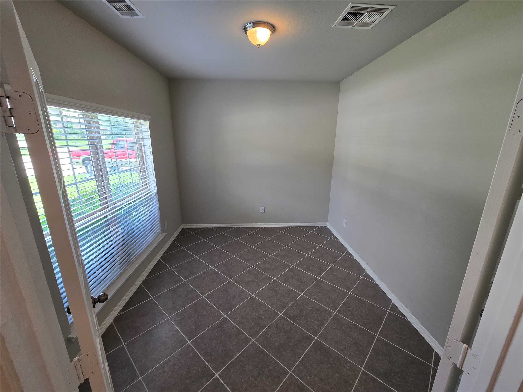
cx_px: 262
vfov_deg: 89.9
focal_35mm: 13
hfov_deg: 106.2
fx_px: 196
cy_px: 196
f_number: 2.2
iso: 64
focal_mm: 2.2
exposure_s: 1/60
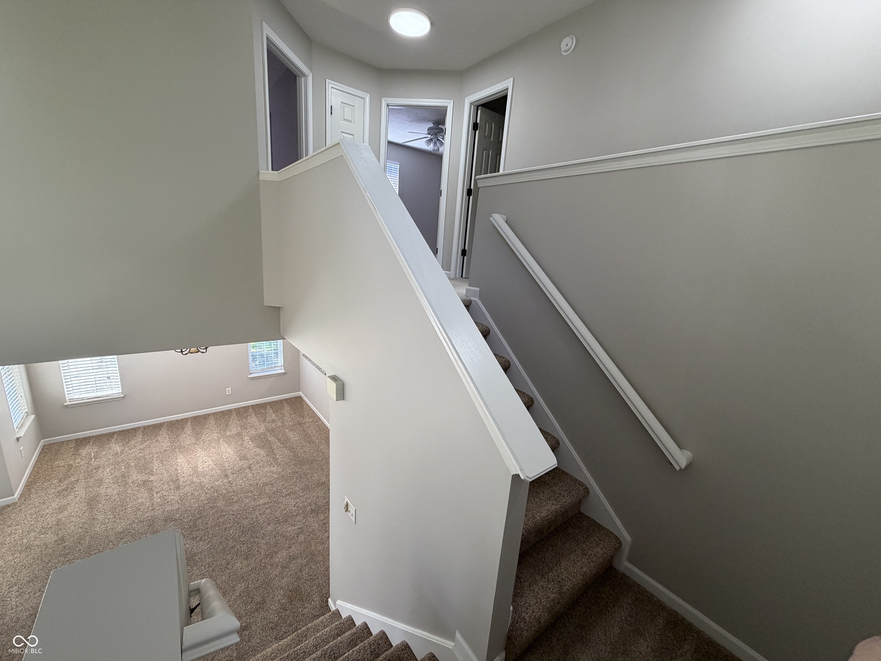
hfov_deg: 102.1
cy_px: 330
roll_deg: -4.0
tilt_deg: -12.8
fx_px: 356
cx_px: 440
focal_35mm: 14
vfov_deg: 85.7
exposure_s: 1/120
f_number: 2.2
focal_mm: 2.22
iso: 200
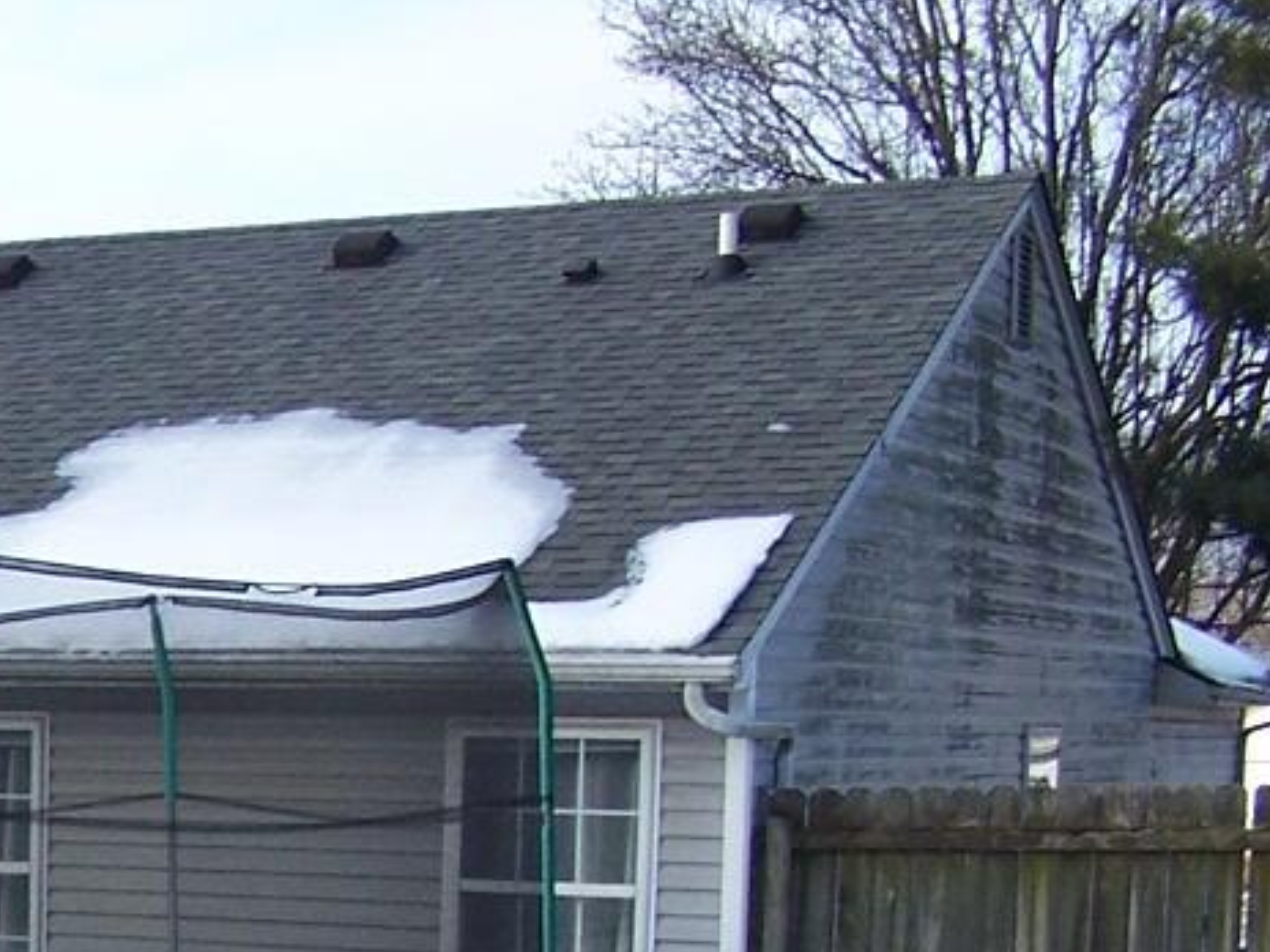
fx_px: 4659
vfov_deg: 11.4
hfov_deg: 14.9
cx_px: -318
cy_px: 1149
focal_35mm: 127
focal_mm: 6.3
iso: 80
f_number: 2.8
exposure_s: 1/350
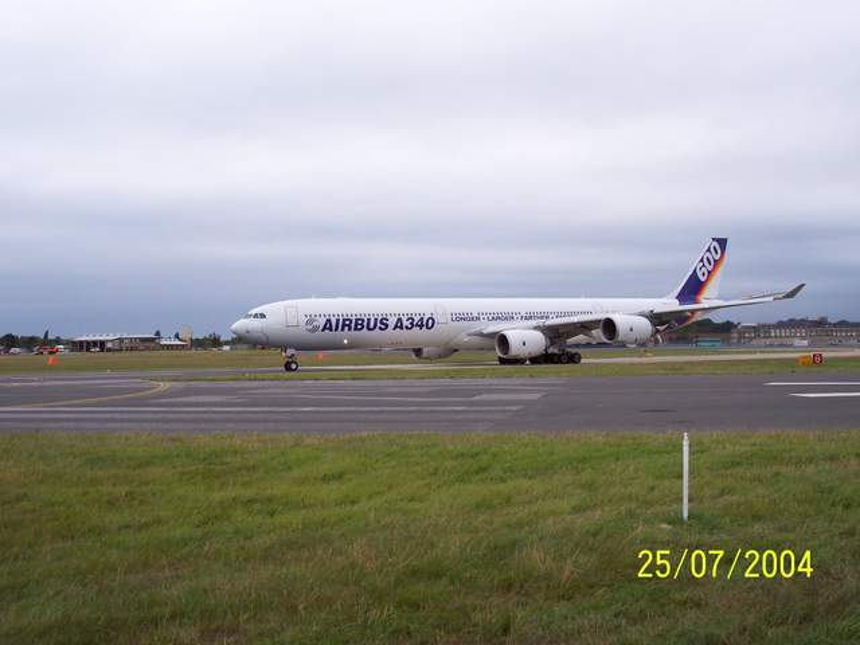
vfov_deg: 37.7
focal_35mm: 38
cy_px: 322
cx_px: 430
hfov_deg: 49.0
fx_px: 944
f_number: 4.8
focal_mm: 8
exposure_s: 1/350
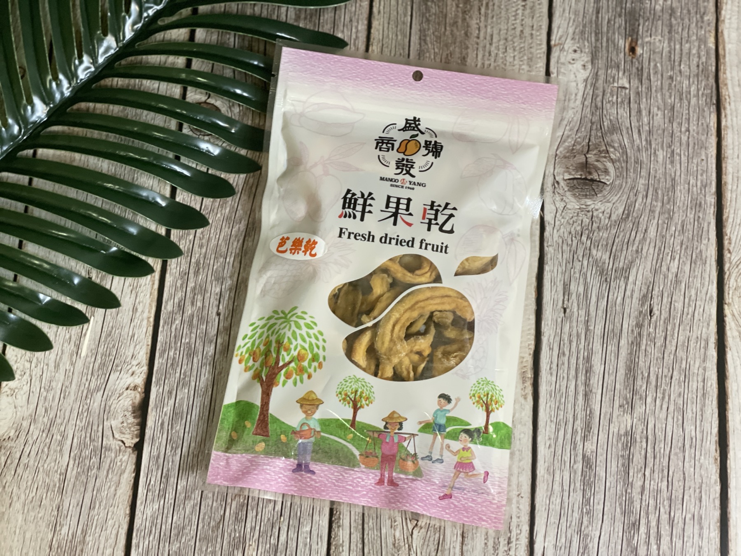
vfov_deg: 28.0
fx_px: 1113
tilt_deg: -73.5
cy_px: 278
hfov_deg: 36.8
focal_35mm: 52
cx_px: 370
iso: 400
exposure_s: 1/24
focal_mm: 6
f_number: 2
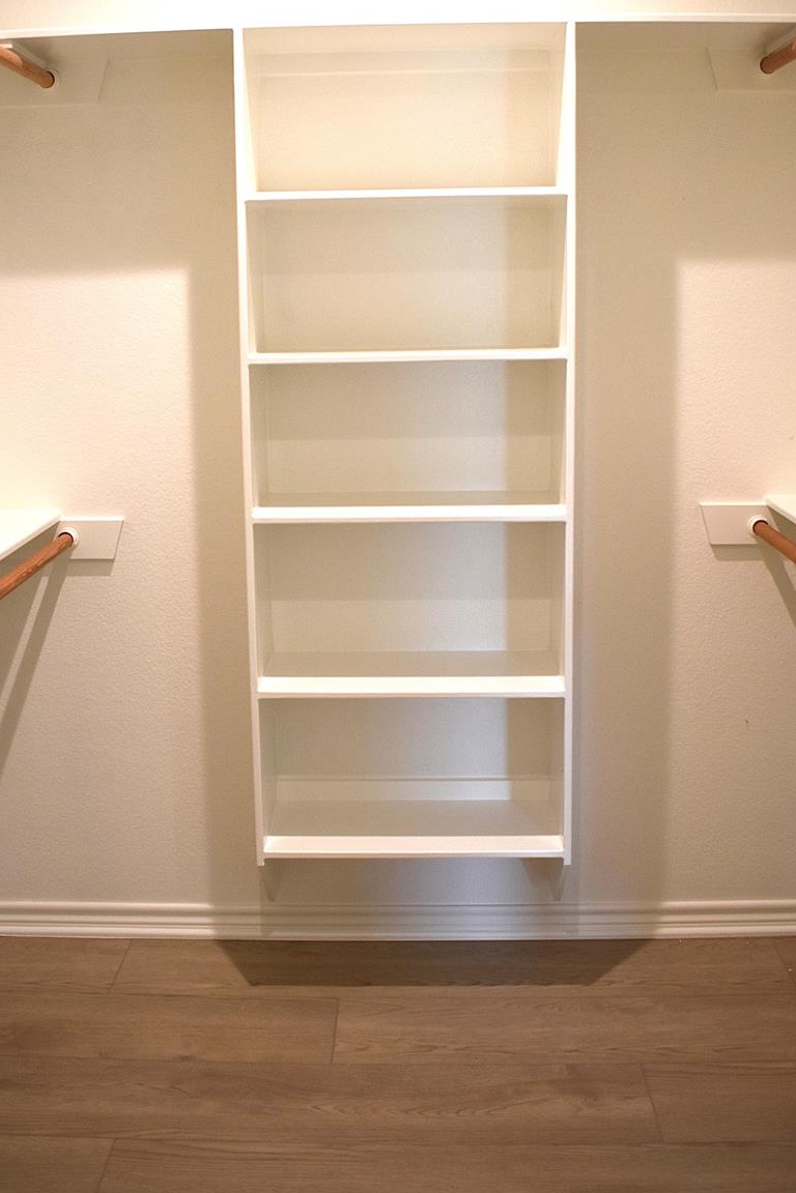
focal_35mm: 36
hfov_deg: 36.9
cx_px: 372
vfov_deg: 52.5
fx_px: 1194
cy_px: 442
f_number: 4
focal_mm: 18
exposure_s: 1/60
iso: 450
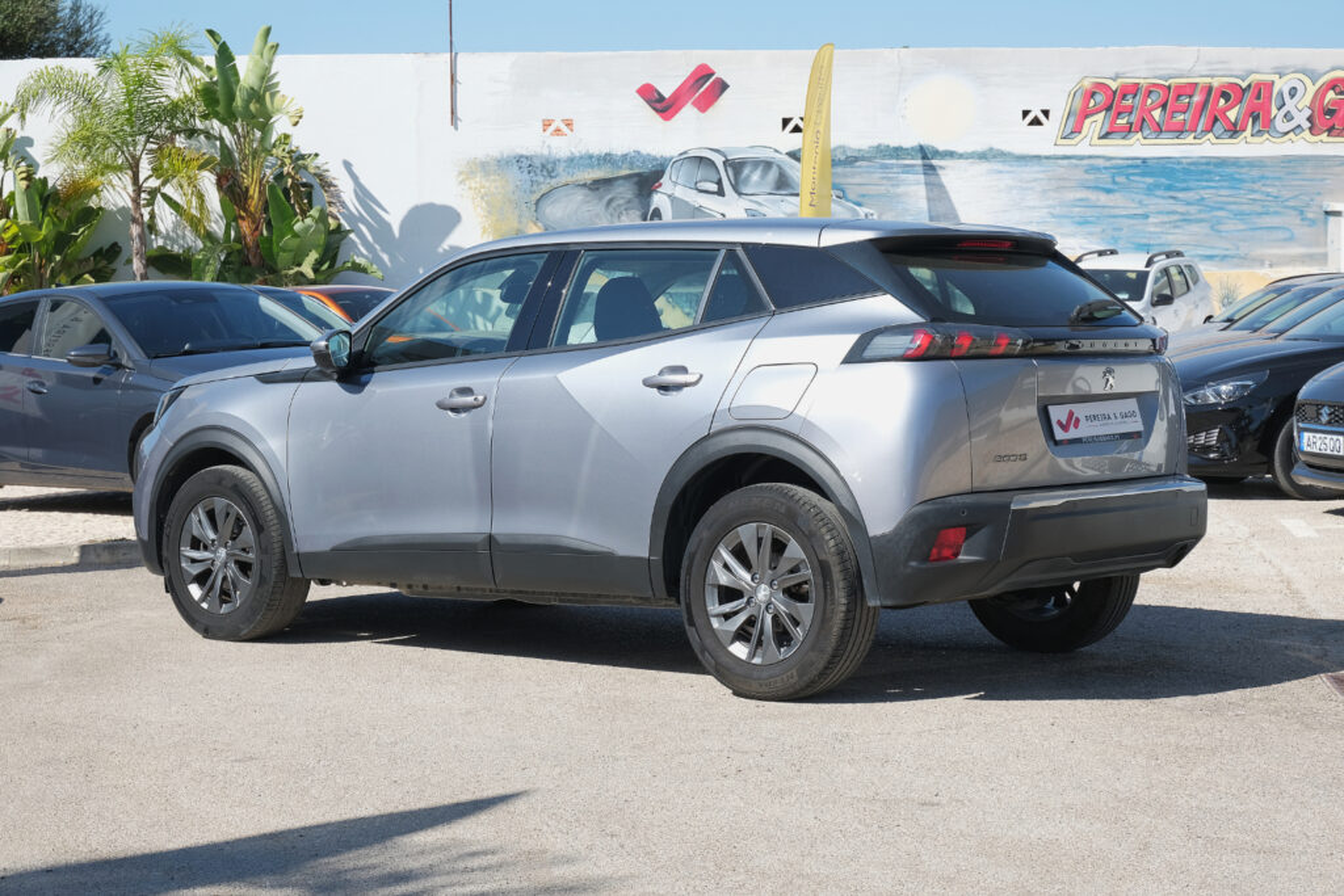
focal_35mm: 68
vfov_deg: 20.0
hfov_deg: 29.7
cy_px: 448
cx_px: 672
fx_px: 2539
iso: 160
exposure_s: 1/180
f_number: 9
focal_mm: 45
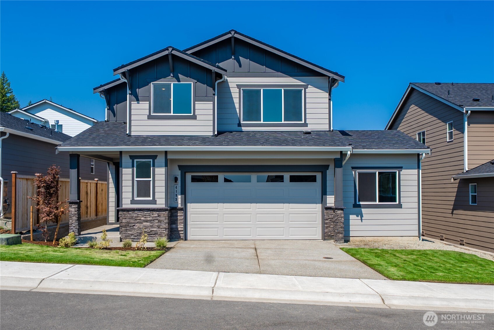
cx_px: 247
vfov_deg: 59.6
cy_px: 165
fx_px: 288
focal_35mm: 21
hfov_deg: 81.2
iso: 80
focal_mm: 21
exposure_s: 1/200
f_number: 7.1
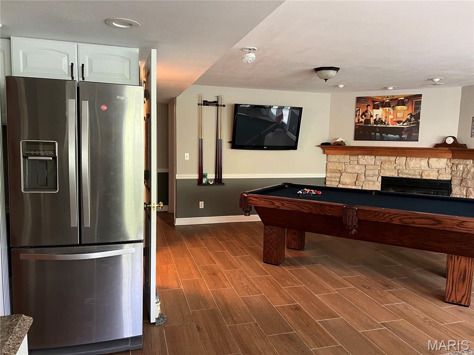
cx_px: 237
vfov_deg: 53.1
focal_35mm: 26
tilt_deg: -6.6
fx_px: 356
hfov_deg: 67.3
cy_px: 178
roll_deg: -1.2
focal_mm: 5.7
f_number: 1.5
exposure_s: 1/60
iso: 320
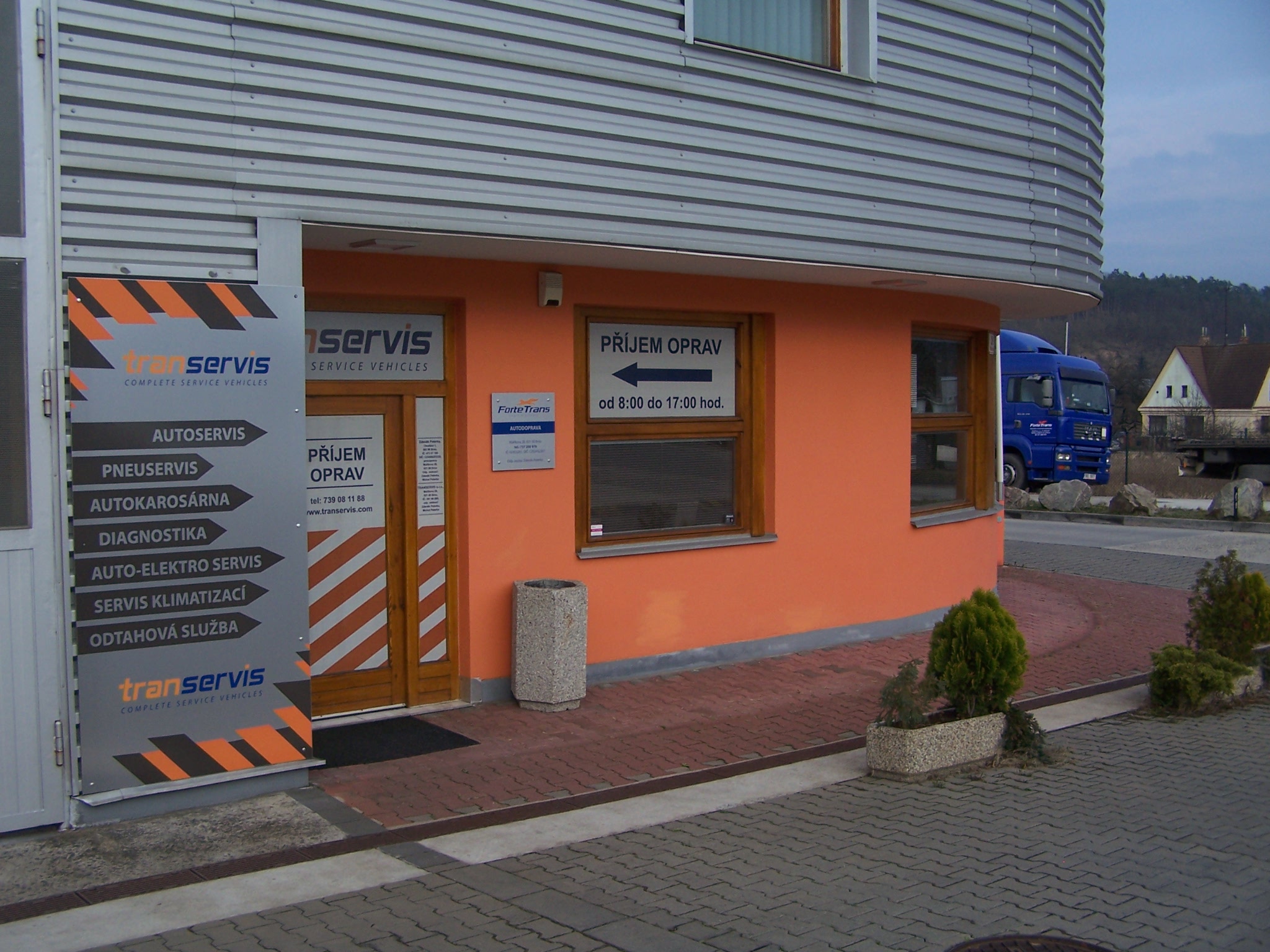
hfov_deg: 49.0
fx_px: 1394
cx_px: 635
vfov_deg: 37.7
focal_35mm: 38
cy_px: 476
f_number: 2.8
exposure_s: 1/500
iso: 80
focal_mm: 6.3
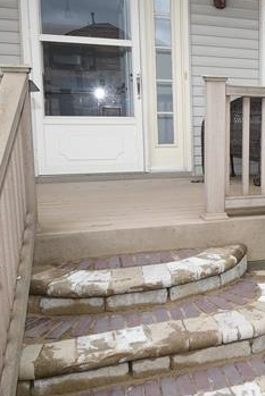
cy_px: 172
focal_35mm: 44
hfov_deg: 25.8
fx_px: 485
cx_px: 353
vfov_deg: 44.4
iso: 400
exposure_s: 1/60
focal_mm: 10
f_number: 8
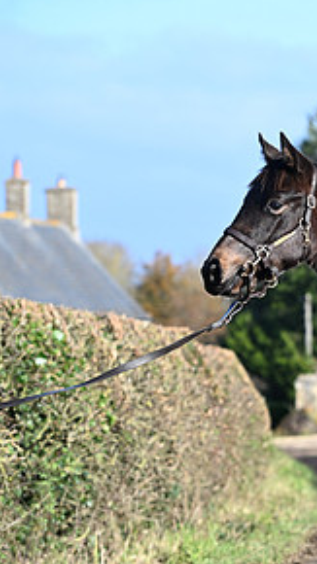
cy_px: 365
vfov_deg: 9.2
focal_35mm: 235
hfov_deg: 5.1
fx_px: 3514
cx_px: 531
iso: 320
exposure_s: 1/1000
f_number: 4.5
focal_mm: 112
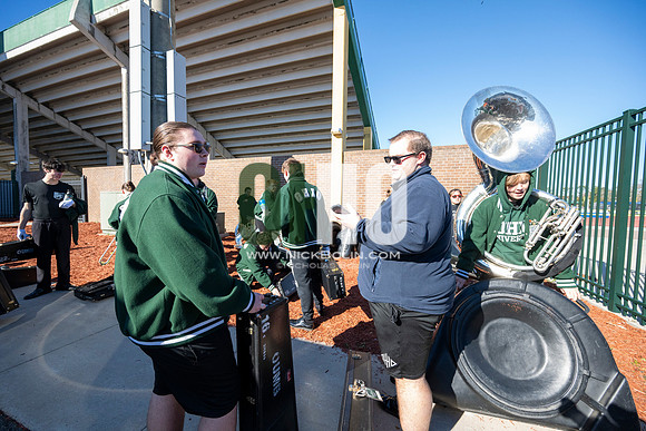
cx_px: 323
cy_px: 216
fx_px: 251
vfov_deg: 81.2
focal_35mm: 14
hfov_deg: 104.2
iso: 1250
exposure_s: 1/2000
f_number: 5
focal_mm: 14
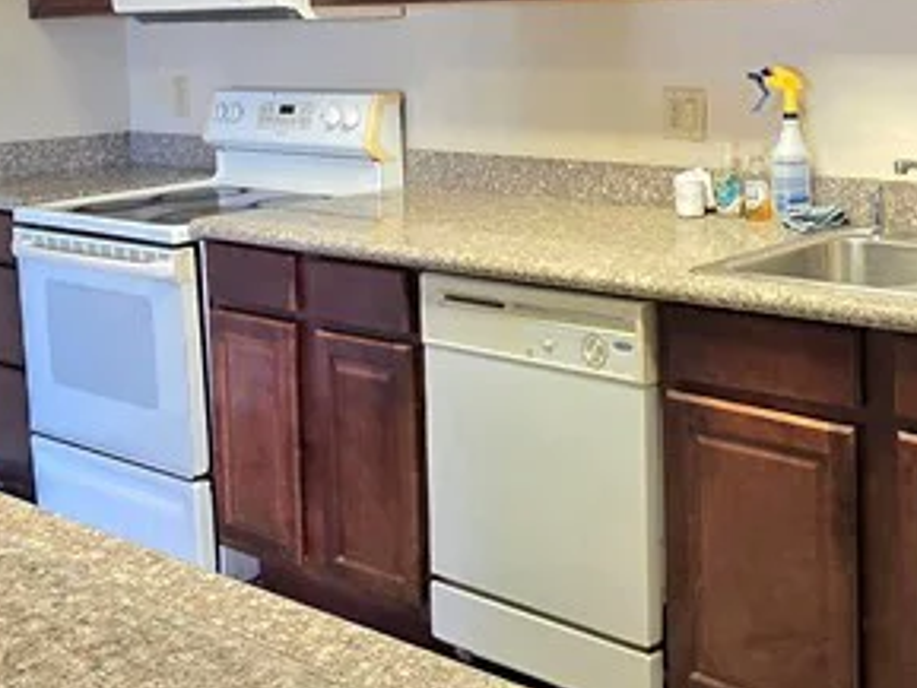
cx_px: 815
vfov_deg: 30.4
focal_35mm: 46
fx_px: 1219
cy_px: 92
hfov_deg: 38.5
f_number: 1.9
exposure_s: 1/60.2
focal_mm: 2.2
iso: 160
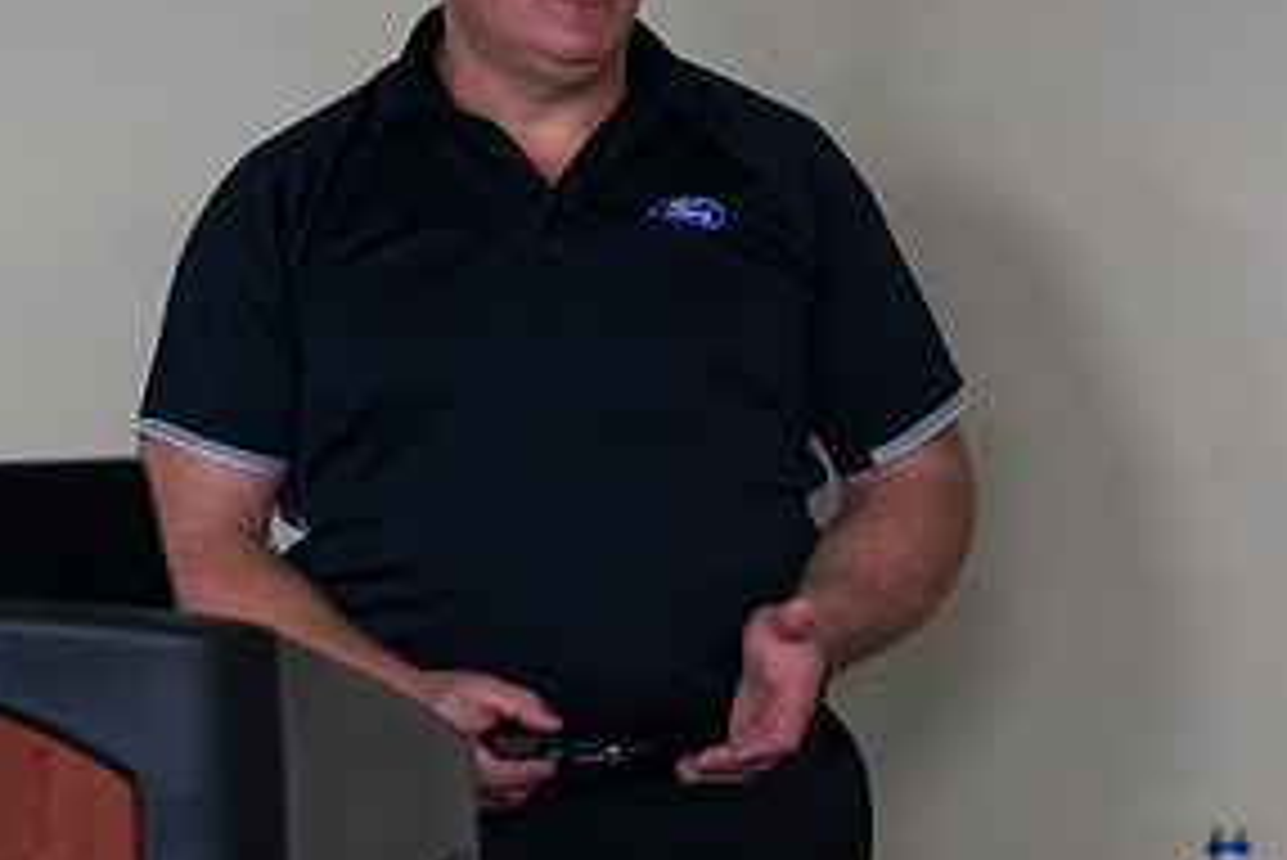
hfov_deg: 5.5
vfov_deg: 3.7
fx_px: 13412
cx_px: 320
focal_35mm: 375
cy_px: 272
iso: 3200
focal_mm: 185
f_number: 3.2
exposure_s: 1/200
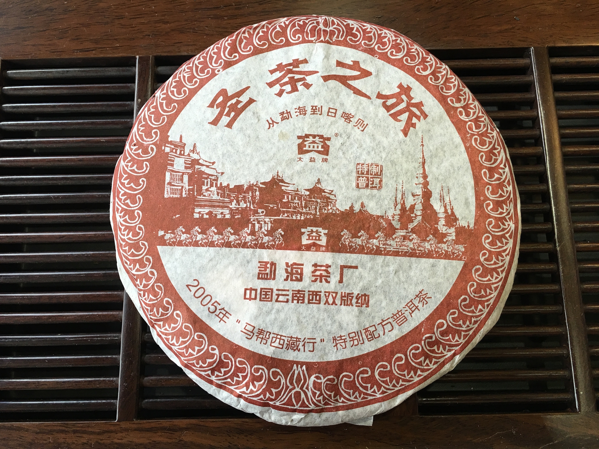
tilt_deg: -76.8
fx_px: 502
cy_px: 224
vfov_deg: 48.2
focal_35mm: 29
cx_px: 300
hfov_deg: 61.7
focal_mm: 4.15
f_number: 2.2
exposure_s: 1/17
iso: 32
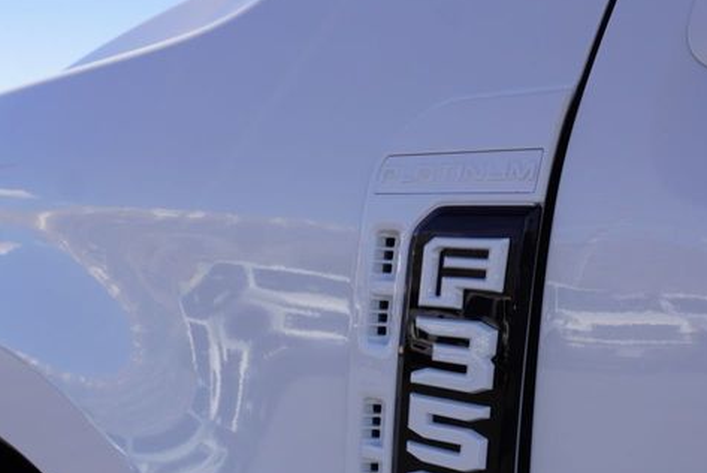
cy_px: 454
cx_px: 333
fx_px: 1022
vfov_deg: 25.0
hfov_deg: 38.2
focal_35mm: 52
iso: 100
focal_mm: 16
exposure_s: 1/125
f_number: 9
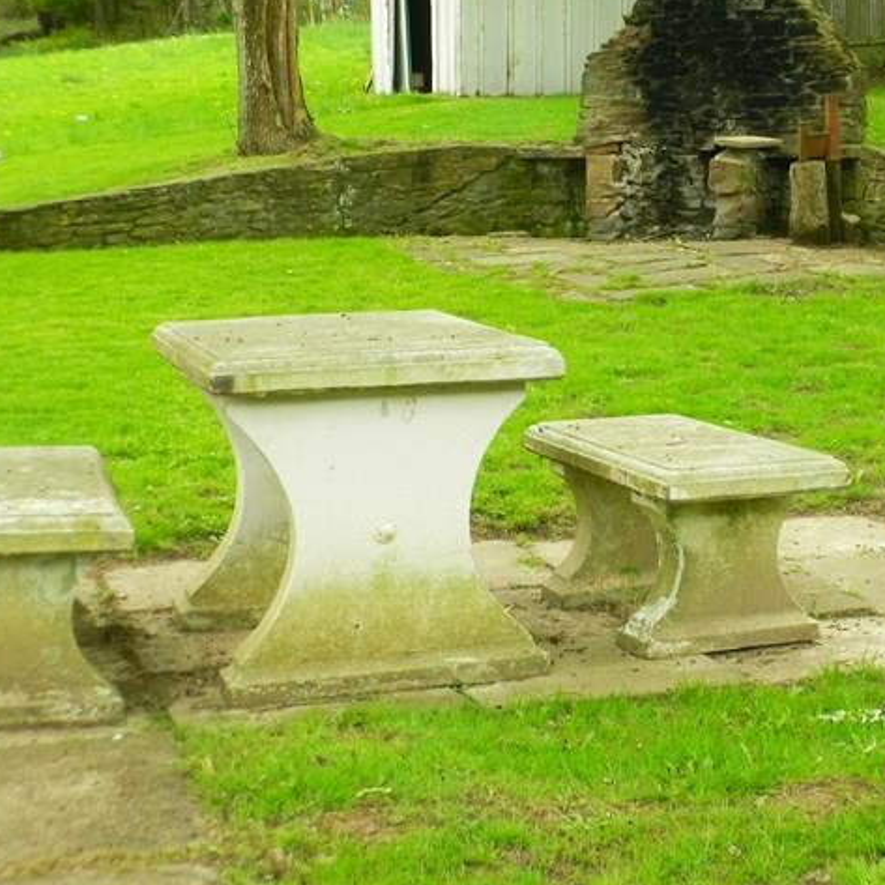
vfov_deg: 19.3
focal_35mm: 90
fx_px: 2603
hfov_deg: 19.1
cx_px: 696
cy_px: 380
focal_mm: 8.4
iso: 80
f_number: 3.6
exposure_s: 1/50
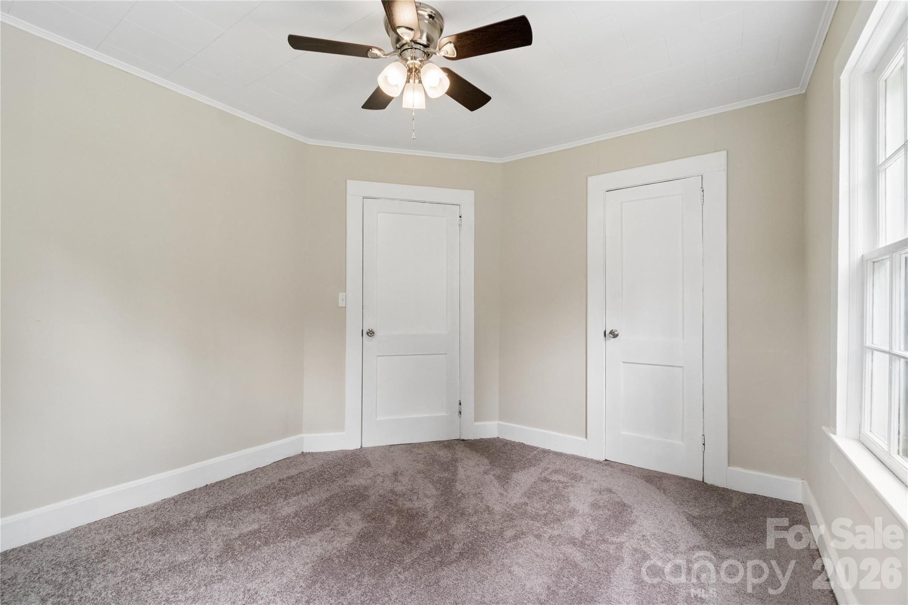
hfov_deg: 100.4
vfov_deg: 77.3
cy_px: 302
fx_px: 378
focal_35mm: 15
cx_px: 454
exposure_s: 1/30
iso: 250
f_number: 7.1
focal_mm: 10
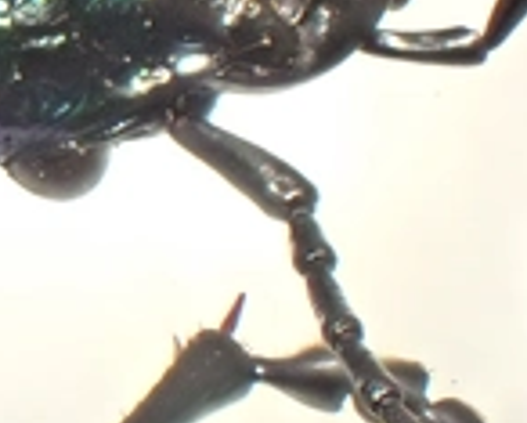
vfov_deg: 5.1
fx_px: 4729
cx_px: -559
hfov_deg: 6.2
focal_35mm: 303
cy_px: 112
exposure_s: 1/60
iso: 1000
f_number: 5.6
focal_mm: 12.73
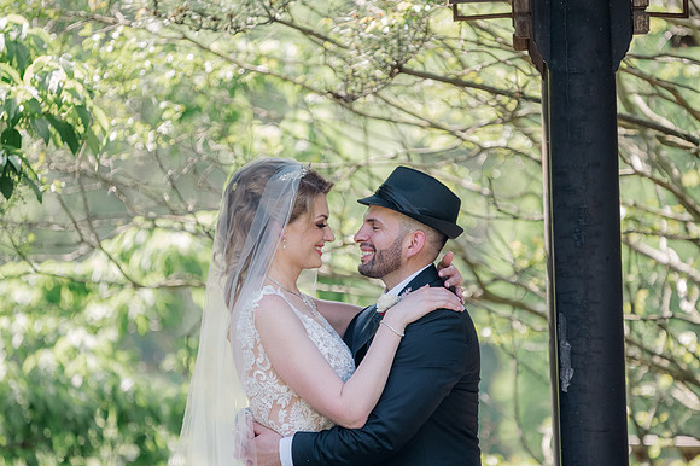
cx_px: 350
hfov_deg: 7.1
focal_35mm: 292
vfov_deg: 4.7
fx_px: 5674
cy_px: 233
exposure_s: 1/640
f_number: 2.8
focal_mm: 195
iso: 400
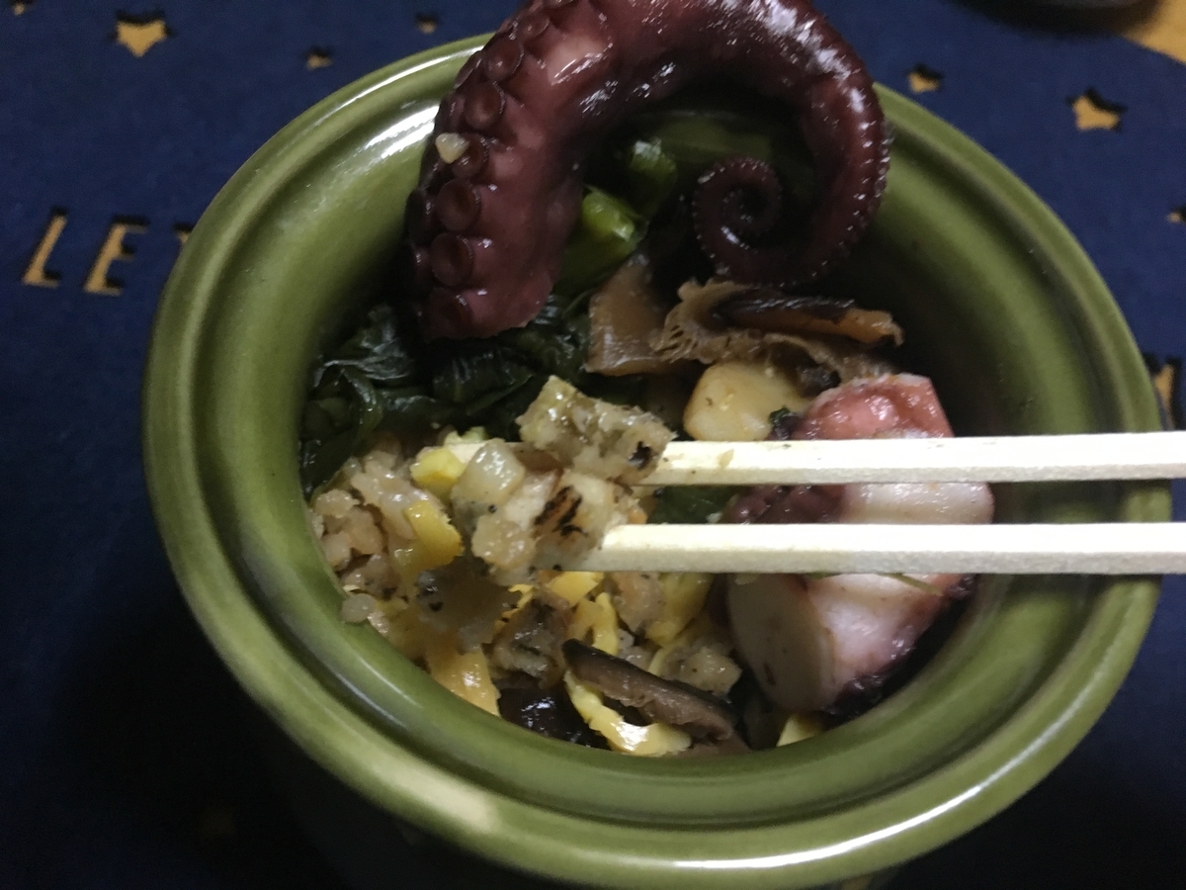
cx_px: 593
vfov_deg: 48.2
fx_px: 994
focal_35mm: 29
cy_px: 445
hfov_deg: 61.7
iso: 200
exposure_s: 1/20
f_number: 2.2
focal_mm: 4.15
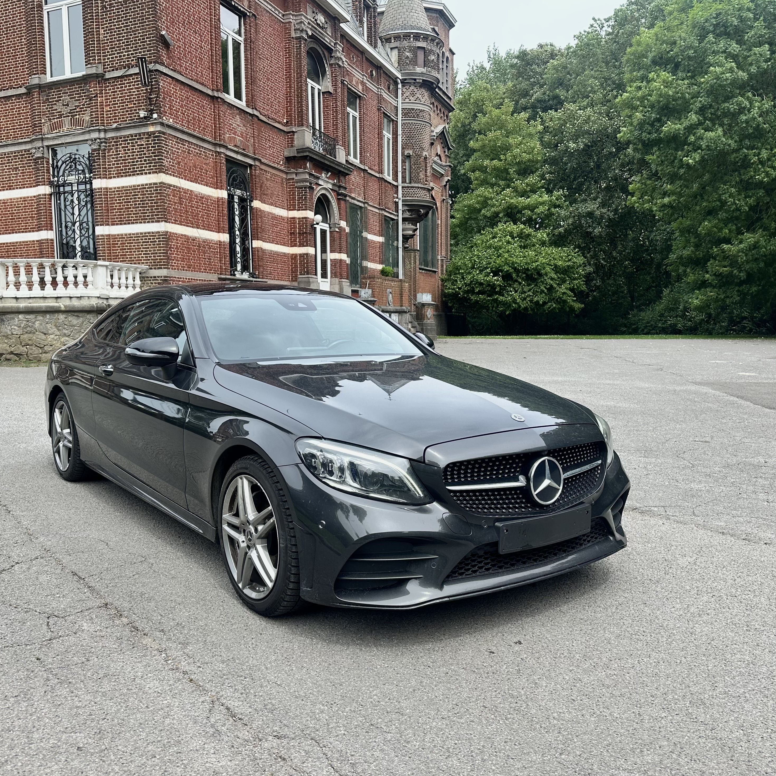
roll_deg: +1.6
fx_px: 736
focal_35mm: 29
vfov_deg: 55.6
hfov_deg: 55.6
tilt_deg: -7.4
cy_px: 391
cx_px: 359
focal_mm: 6.86
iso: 80
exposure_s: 1/1916
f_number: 1.78
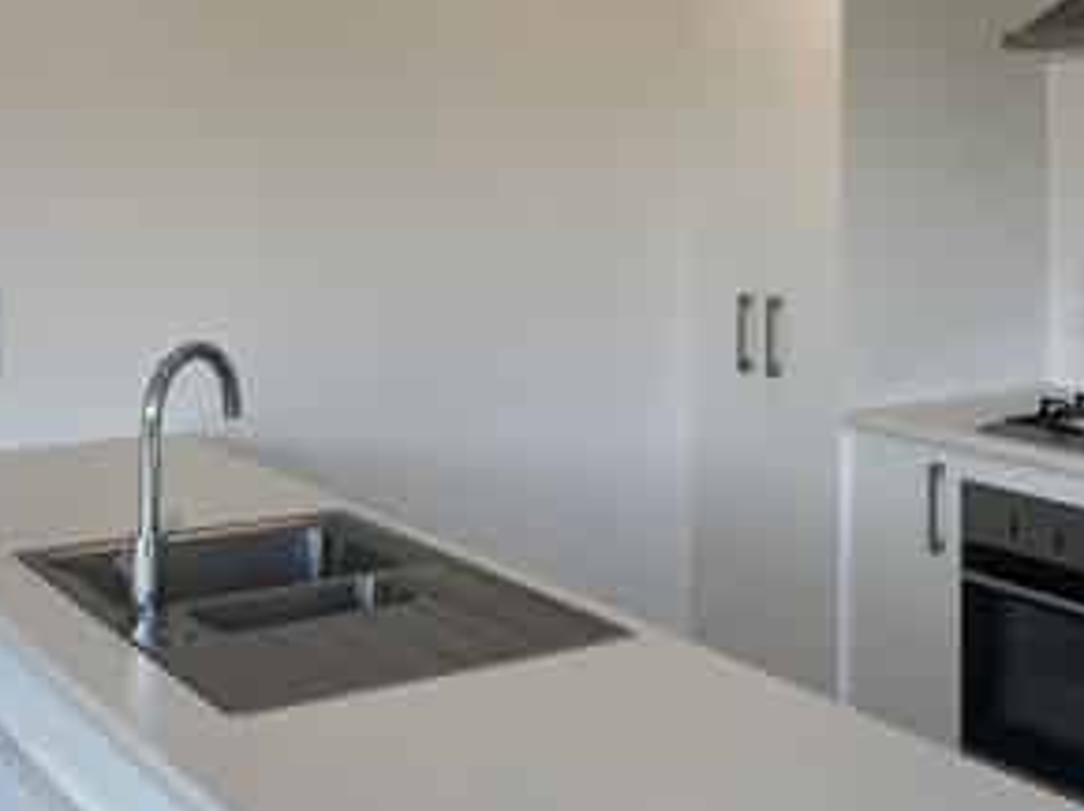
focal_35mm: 59
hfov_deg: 31.4
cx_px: 949
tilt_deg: +2.7
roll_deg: +0.3
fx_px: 1846
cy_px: 73
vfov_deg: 24.1
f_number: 1.5
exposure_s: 1/387
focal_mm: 5.7
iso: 50
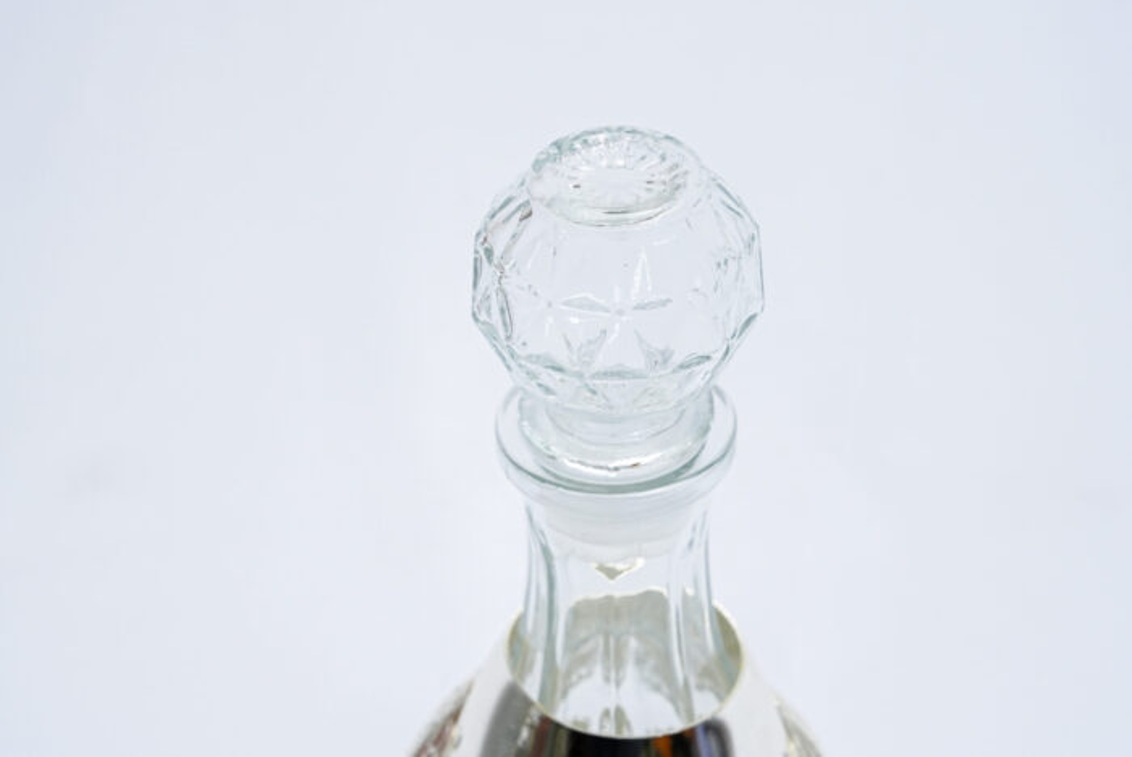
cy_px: 378
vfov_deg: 19.5
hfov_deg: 28.8
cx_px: 566
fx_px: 2203
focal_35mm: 70
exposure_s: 1/125
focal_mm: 70
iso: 3200
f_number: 13
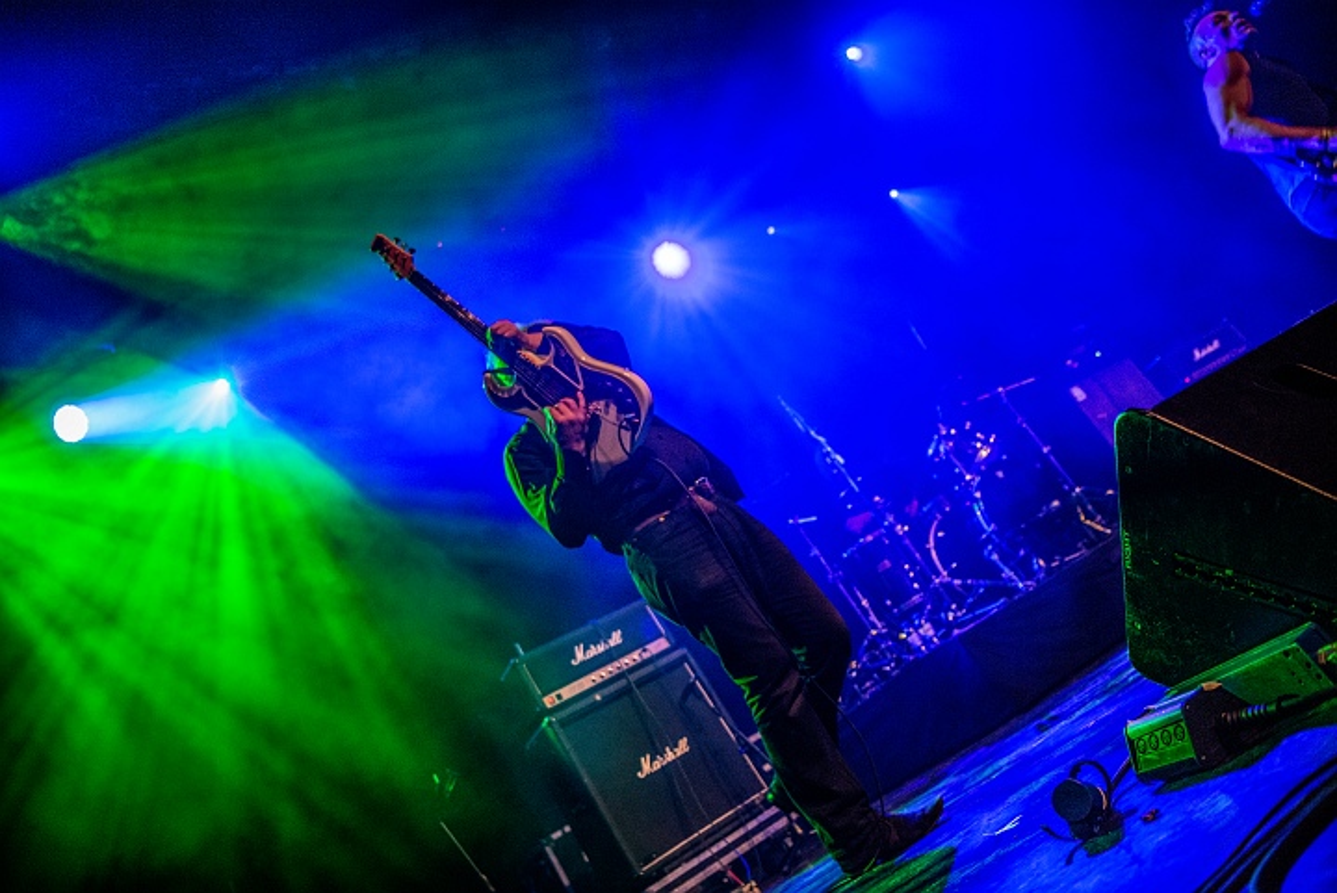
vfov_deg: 43.7
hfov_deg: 61.9
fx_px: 1115
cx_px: 668
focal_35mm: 30
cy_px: 446
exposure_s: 1/80
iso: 2500
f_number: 2.8
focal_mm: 30
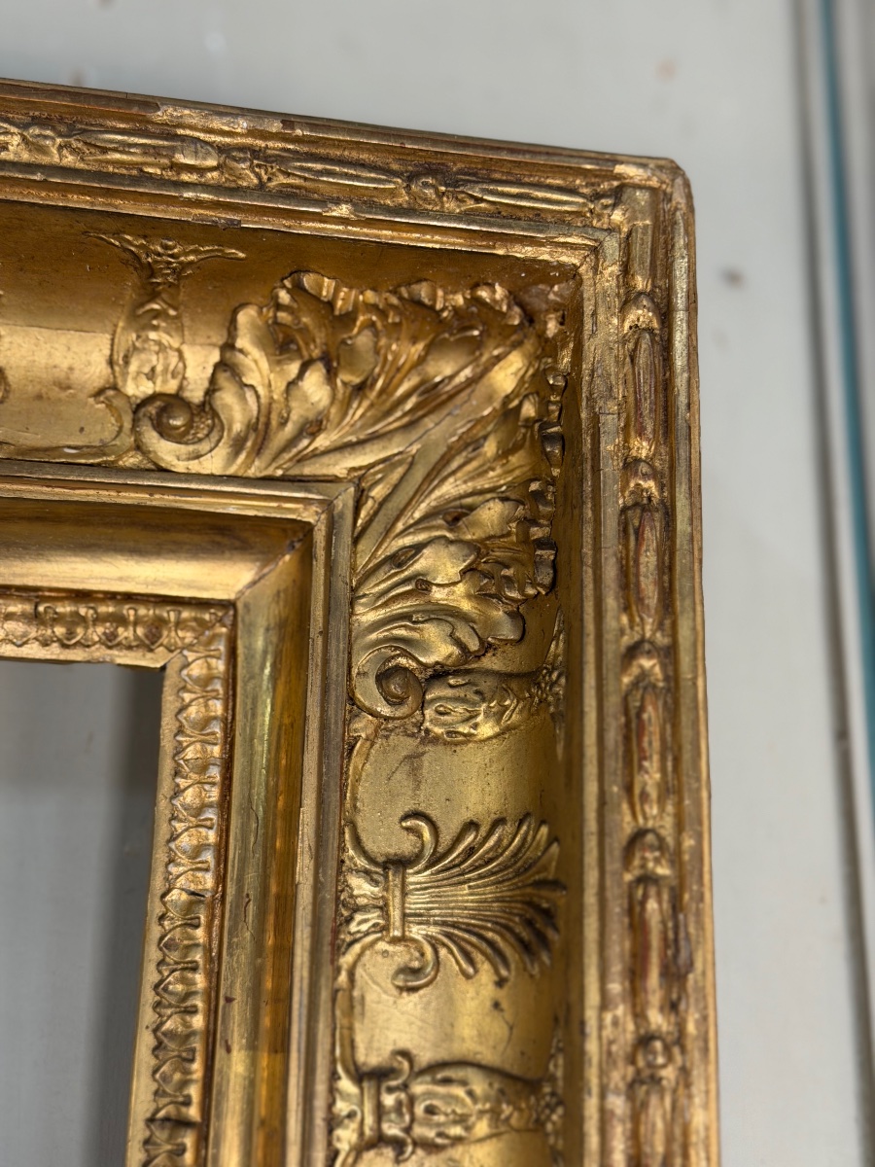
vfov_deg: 39.7
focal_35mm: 48
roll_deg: +1.1
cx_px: 438
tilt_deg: +18.3
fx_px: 1618
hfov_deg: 30.3
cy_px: 584
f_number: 1.78
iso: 100
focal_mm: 6.76
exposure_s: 1/50
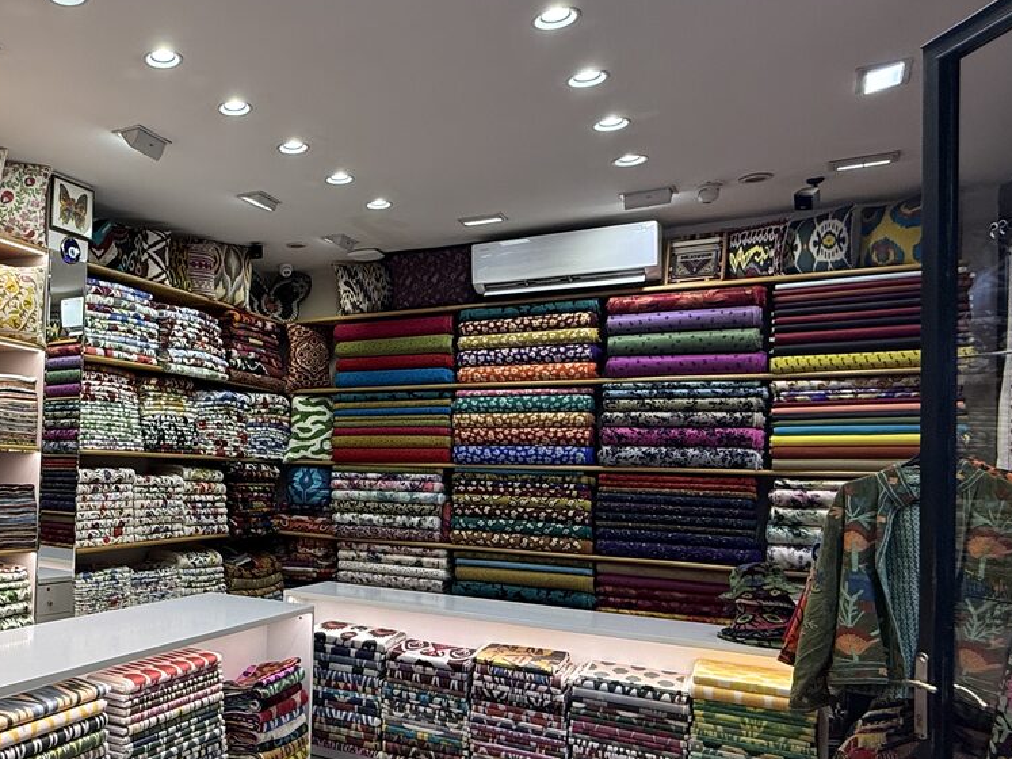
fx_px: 877
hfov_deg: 53.9
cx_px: 140
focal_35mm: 30
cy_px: 450
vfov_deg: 46.6
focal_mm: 2.22
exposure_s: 1/100
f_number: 2.2
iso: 100
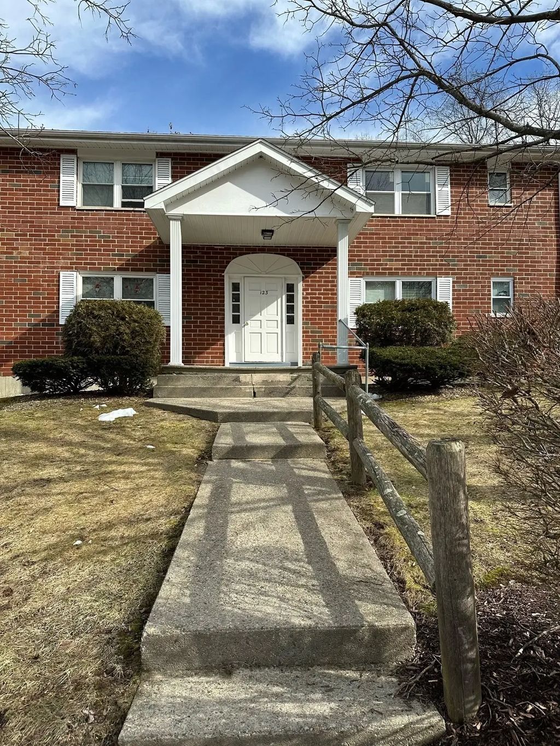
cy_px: 373
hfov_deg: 56.8
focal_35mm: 24
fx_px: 518
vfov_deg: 71.6
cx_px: 280
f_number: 1.78
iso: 80
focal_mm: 6.86
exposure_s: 1/2525
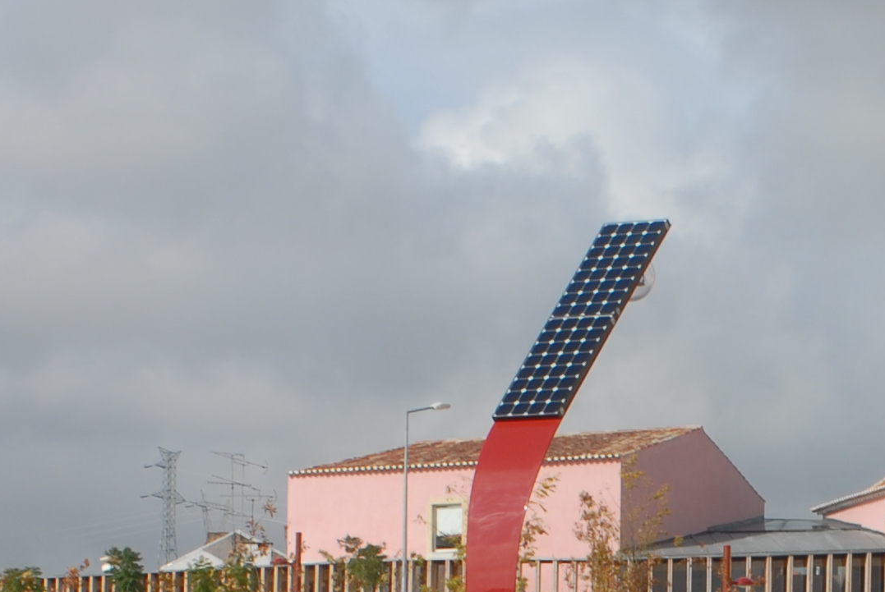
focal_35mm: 151
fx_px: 3717
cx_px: 903
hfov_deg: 13.4
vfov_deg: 8.9
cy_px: 892
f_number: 11
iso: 100
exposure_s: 1/160
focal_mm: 28
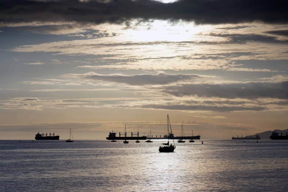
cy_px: 96
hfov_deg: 19.5
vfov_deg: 13.0
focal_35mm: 105
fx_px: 840
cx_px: 144
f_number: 4
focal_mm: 105
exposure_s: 1/8000
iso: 250
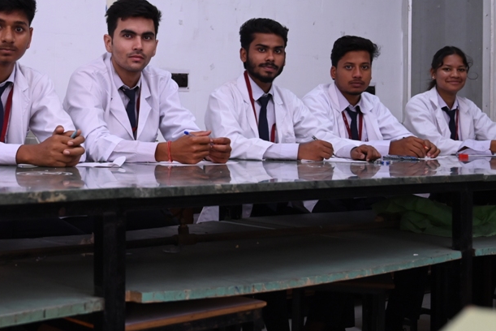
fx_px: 896
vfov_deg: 20.8
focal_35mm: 65
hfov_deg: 30.4
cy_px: 90
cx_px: 119
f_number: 4
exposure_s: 1/125
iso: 1250
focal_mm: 33
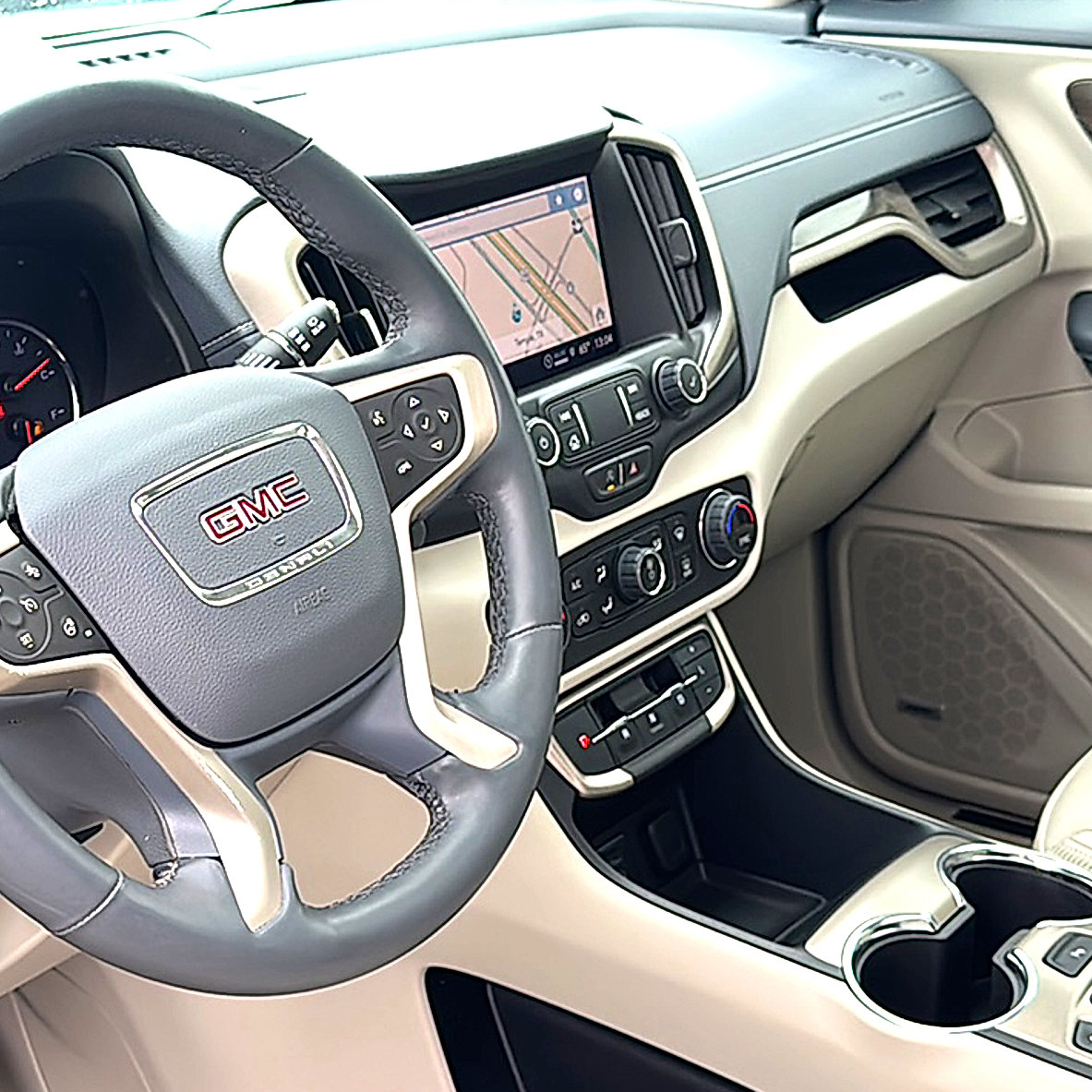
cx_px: 362
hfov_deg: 34.4
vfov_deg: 34.7
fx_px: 1749
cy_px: 550
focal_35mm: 49
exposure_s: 1/302
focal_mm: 6.86
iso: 80
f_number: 1.78
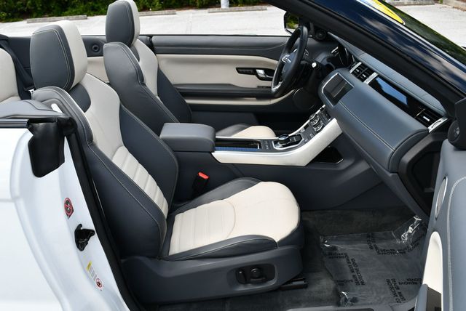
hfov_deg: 53.1
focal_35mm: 36
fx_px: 466
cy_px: 156
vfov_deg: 36.9
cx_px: 233
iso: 200
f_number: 5.6
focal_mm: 18
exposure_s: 1/250
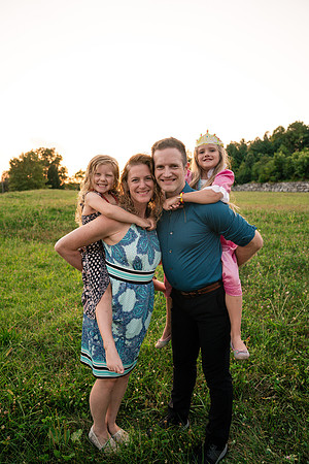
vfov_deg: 73.7
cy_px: 232
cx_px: 154
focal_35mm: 24
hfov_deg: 53.1
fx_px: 309
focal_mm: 24
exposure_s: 1/800
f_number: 2.8
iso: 400
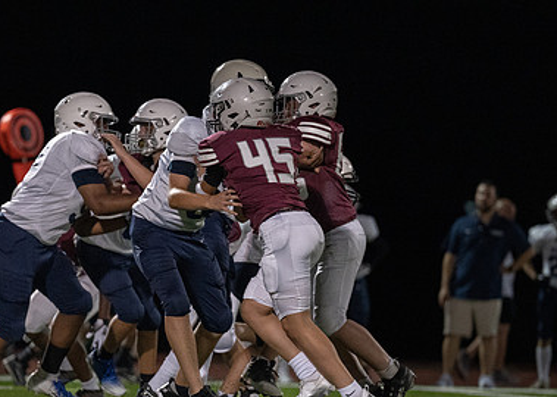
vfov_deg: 3.5
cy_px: 260
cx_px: 240
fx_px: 6543
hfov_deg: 4.9
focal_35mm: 414
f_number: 2.8
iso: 4000
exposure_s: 1/1000
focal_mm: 200
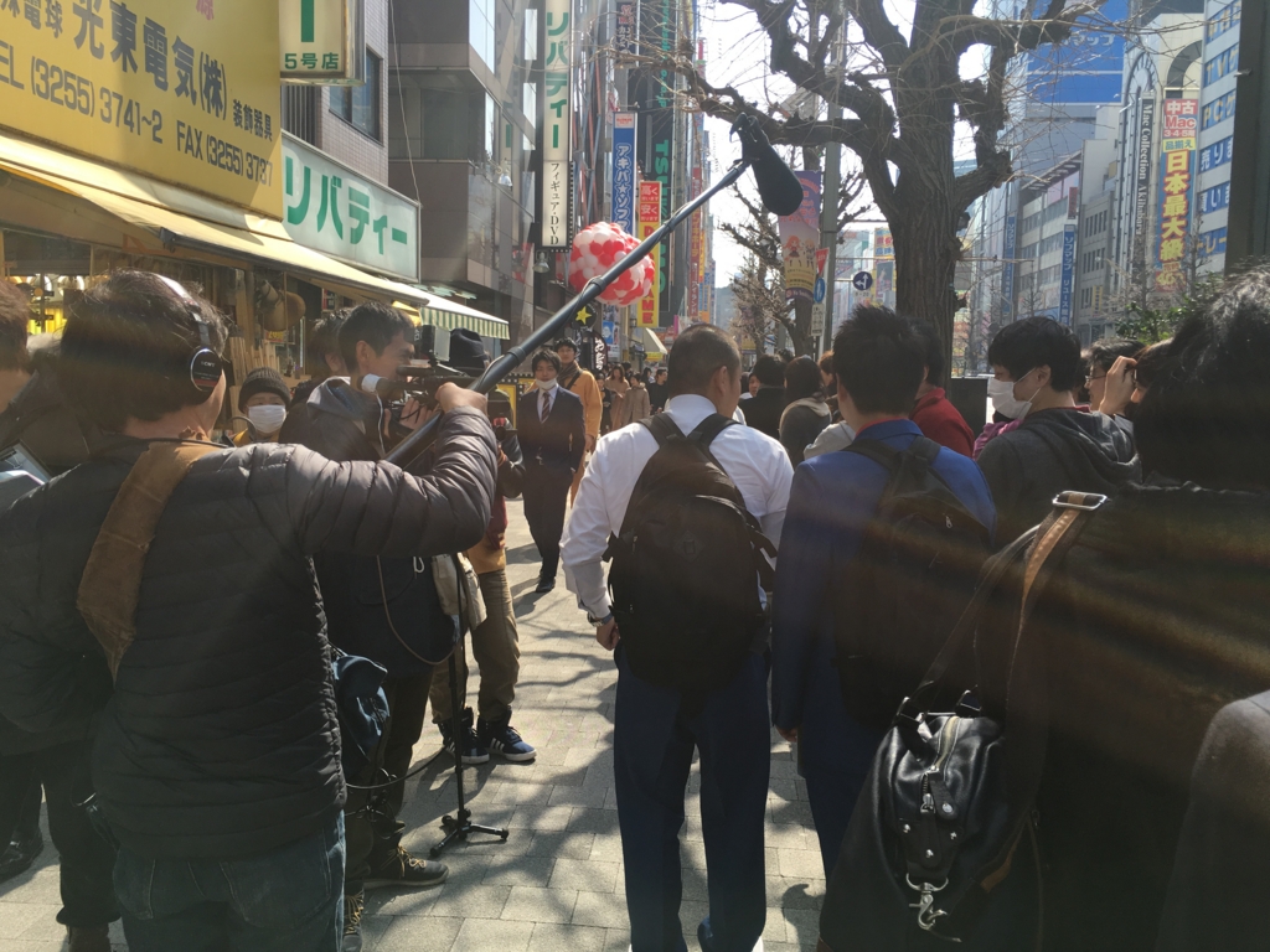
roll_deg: -2.0
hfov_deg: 61.7
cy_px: 476
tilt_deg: -4.0
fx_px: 1064
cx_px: 635
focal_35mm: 29
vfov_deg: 48.2
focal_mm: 4.15
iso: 25
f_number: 2.2
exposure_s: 1/769
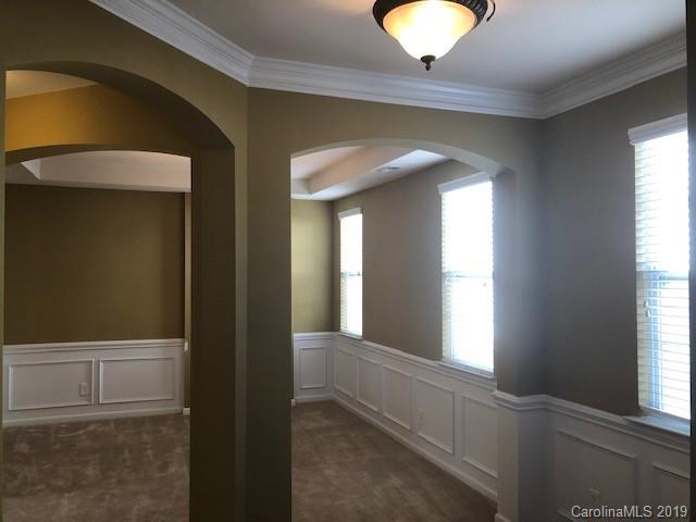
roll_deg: +0.2
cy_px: 261
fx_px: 563
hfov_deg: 63.4
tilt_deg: +0.2
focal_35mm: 28
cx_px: 348
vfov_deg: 49.7
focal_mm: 4
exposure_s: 1/30
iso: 25
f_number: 1.8
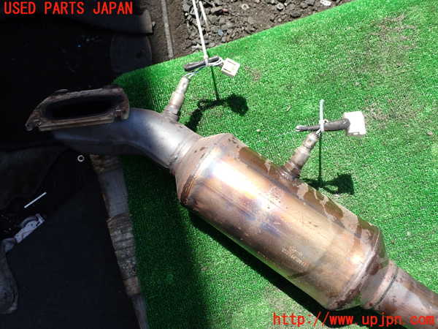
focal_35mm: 30
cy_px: 164
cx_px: 219
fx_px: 380
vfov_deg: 46.8
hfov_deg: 60.0
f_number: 3.2
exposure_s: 1/500
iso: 100
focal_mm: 5.4
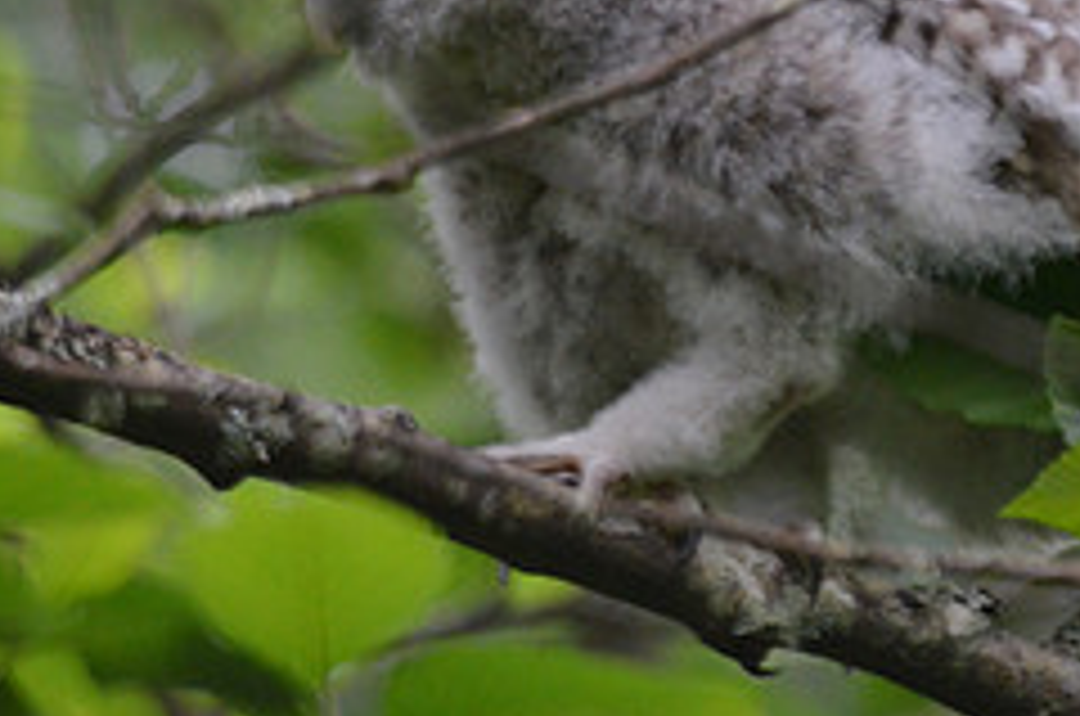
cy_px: -23
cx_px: 567
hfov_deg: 1.9
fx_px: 32515
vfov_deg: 1.3
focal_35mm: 1086
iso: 1600
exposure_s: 1/125
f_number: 5.6
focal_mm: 300
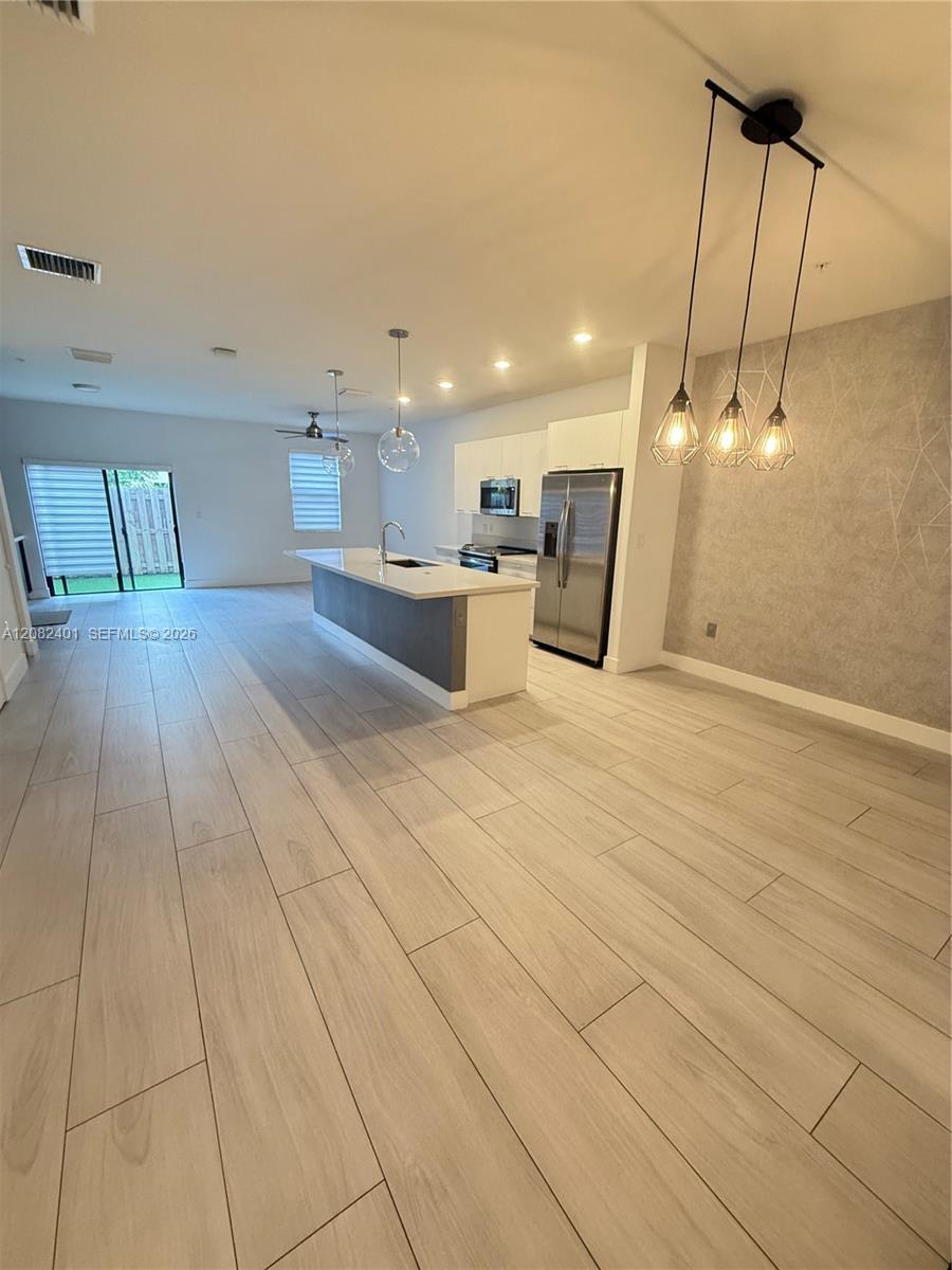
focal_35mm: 14
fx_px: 513
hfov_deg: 85.7
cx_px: 476
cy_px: 635
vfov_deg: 102.1
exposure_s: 1/60
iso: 500
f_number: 2.2
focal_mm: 2.22
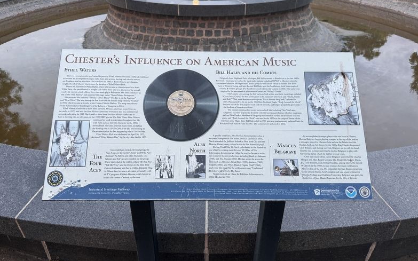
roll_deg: -0.4
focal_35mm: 26
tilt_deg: -29.7
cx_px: 205
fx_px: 296
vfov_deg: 47.5
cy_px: 120
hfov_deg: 70.4
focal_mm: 6.76
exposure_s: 1/60
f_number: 1.78
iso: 125
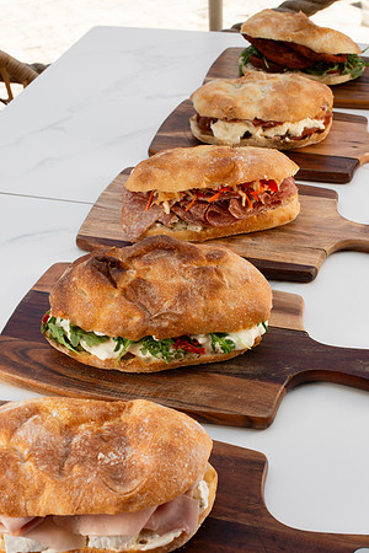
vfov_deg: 39.6
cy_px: 276
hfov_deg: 27.0
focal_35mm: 50
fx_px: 769
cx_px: 184
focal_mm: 50
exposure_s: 1/100
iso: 200
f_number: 11
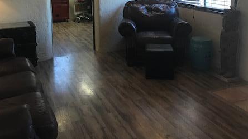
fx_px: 289
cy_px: -1
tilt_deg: -5.9
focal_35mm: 44
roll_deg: +0.2
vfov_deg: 25.7
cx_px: 124
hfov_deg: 46.4
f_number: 1.8
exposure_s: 1/30
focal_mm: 3.99
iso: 40
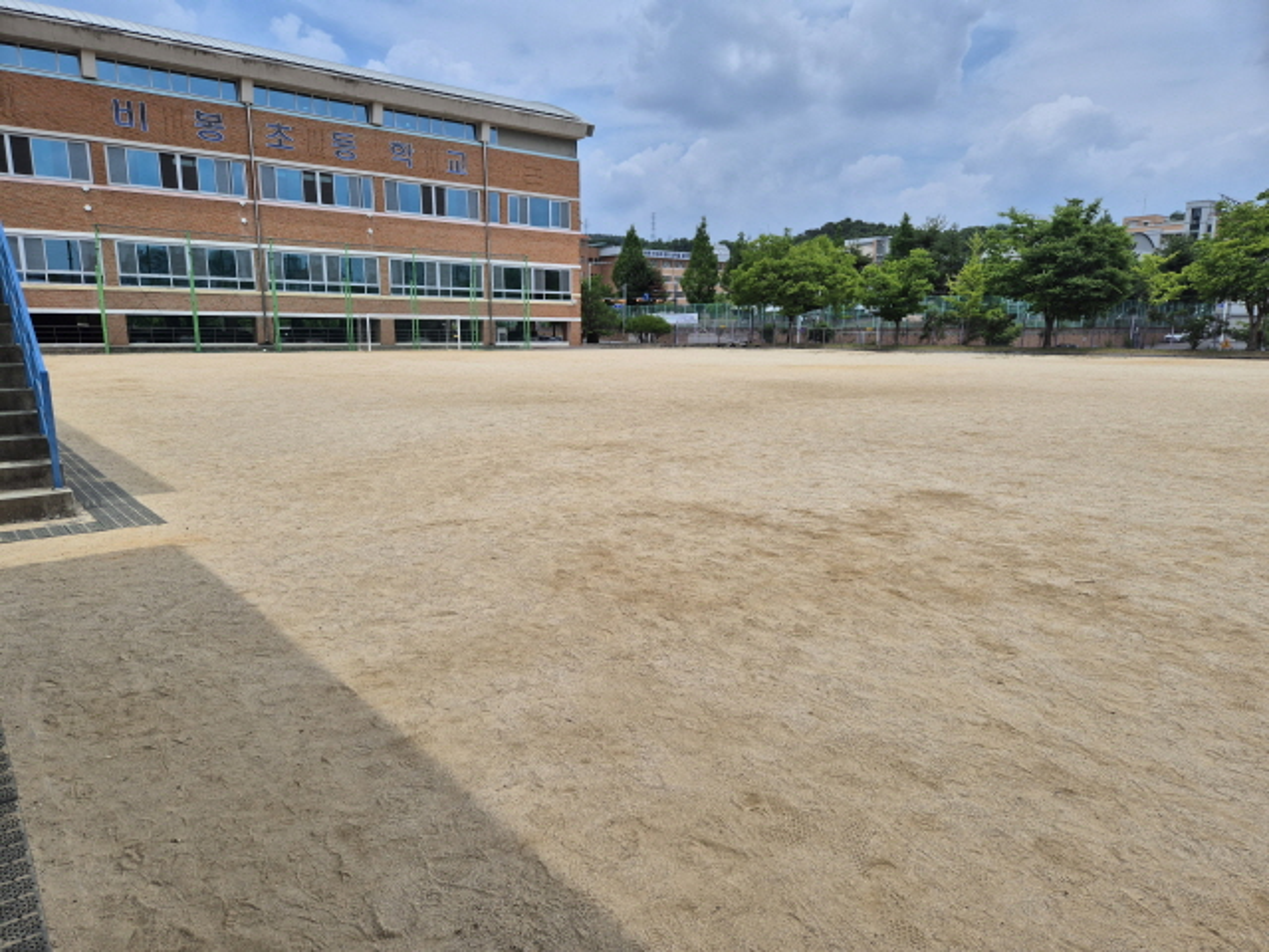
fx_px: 843
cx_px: 634
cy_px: 476
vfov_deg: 58.9
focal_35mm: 23
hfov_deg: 73.9
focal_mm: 5.4
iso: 25
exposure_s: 1/3072
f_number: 1.8
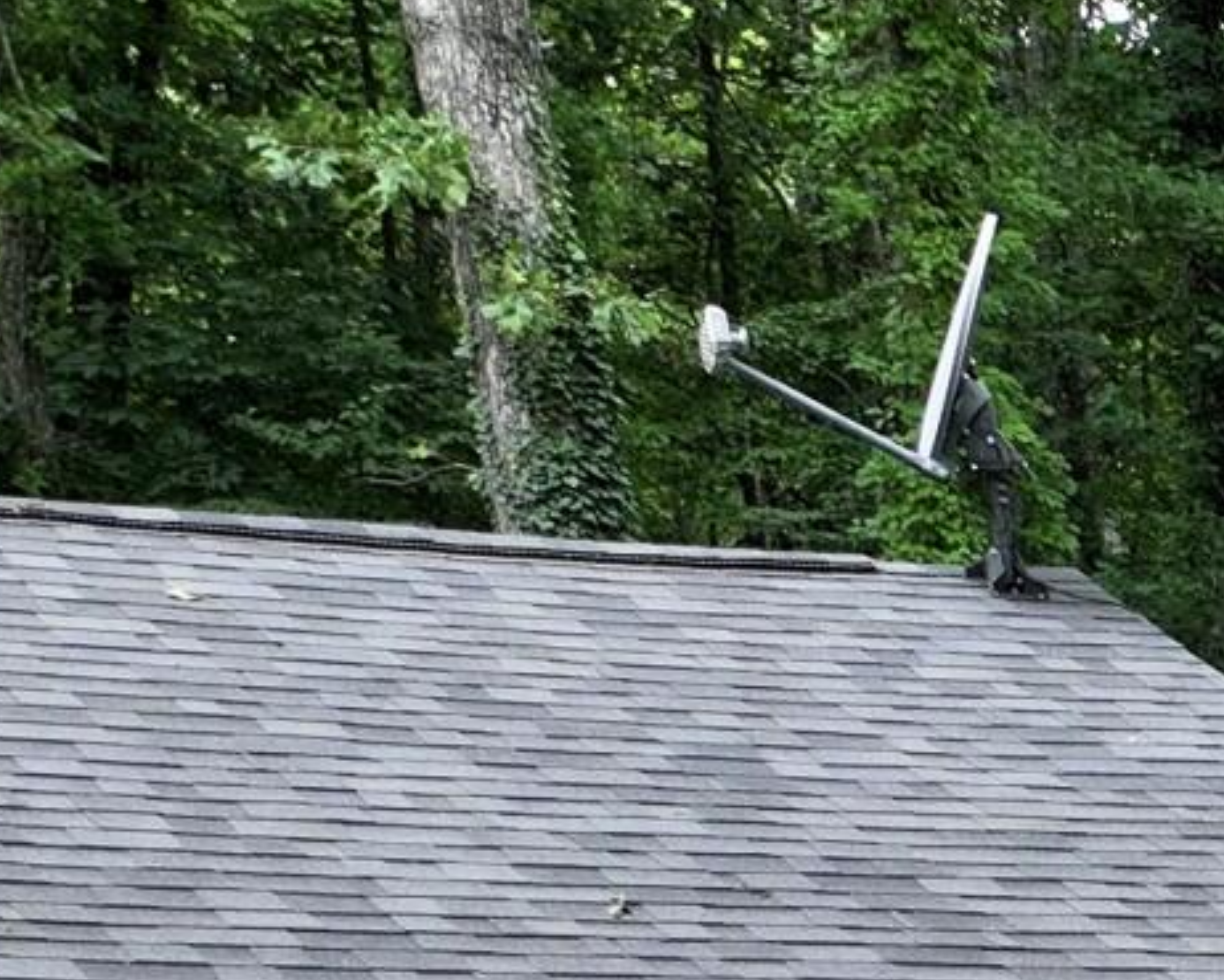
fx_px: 5509
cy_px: 2833
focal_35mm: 152
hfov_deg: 10.7
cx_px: 3002
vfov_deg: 8.6
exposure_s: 1/80
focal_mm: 12.29
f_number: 2.8
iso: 170
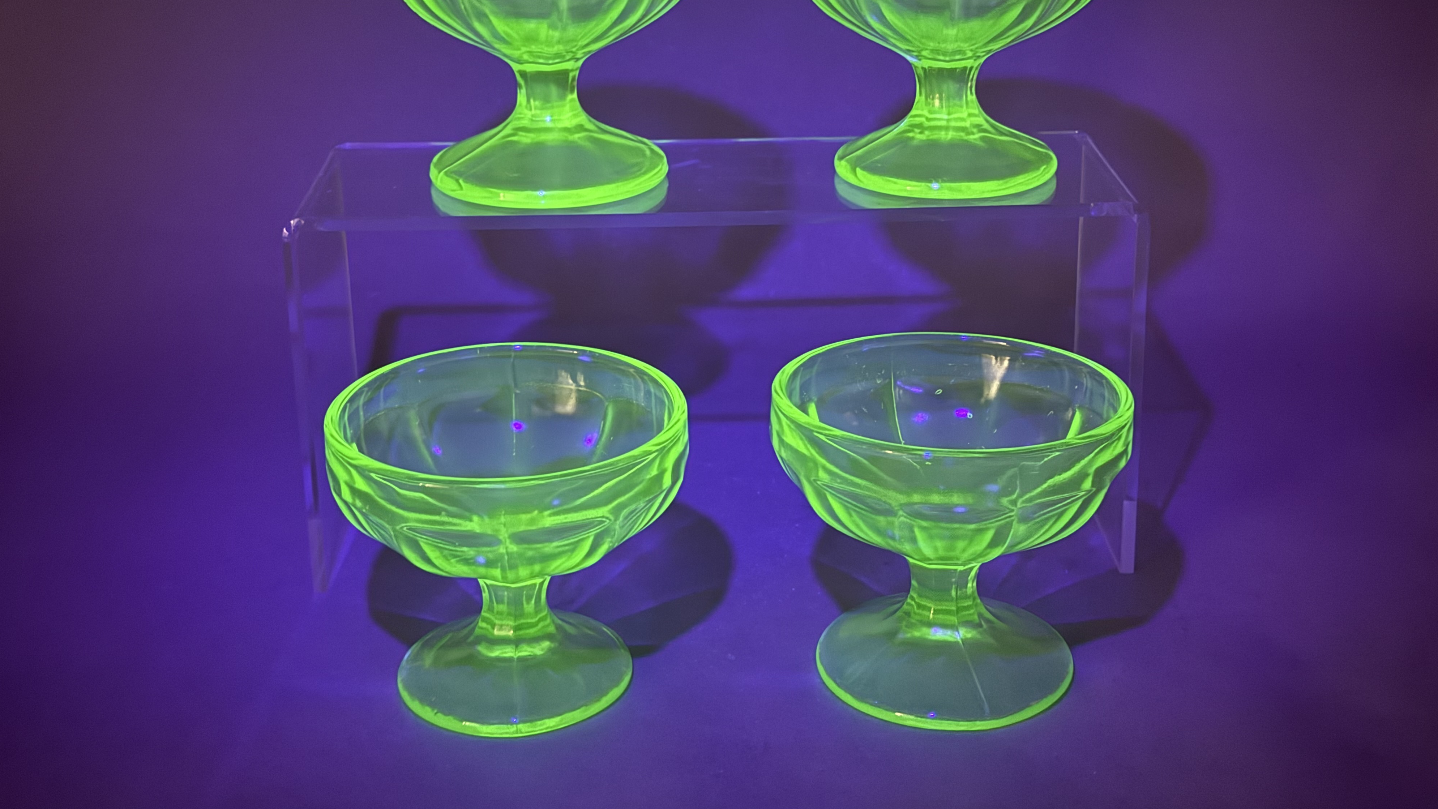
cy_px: 312
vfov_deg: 22.6
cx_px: 710
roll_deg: +0.8
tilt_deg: -18.8
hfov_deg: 39.2
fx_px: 2021
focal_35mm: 53
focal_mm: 6.76
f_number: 1.78
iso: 800
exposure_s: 1/10
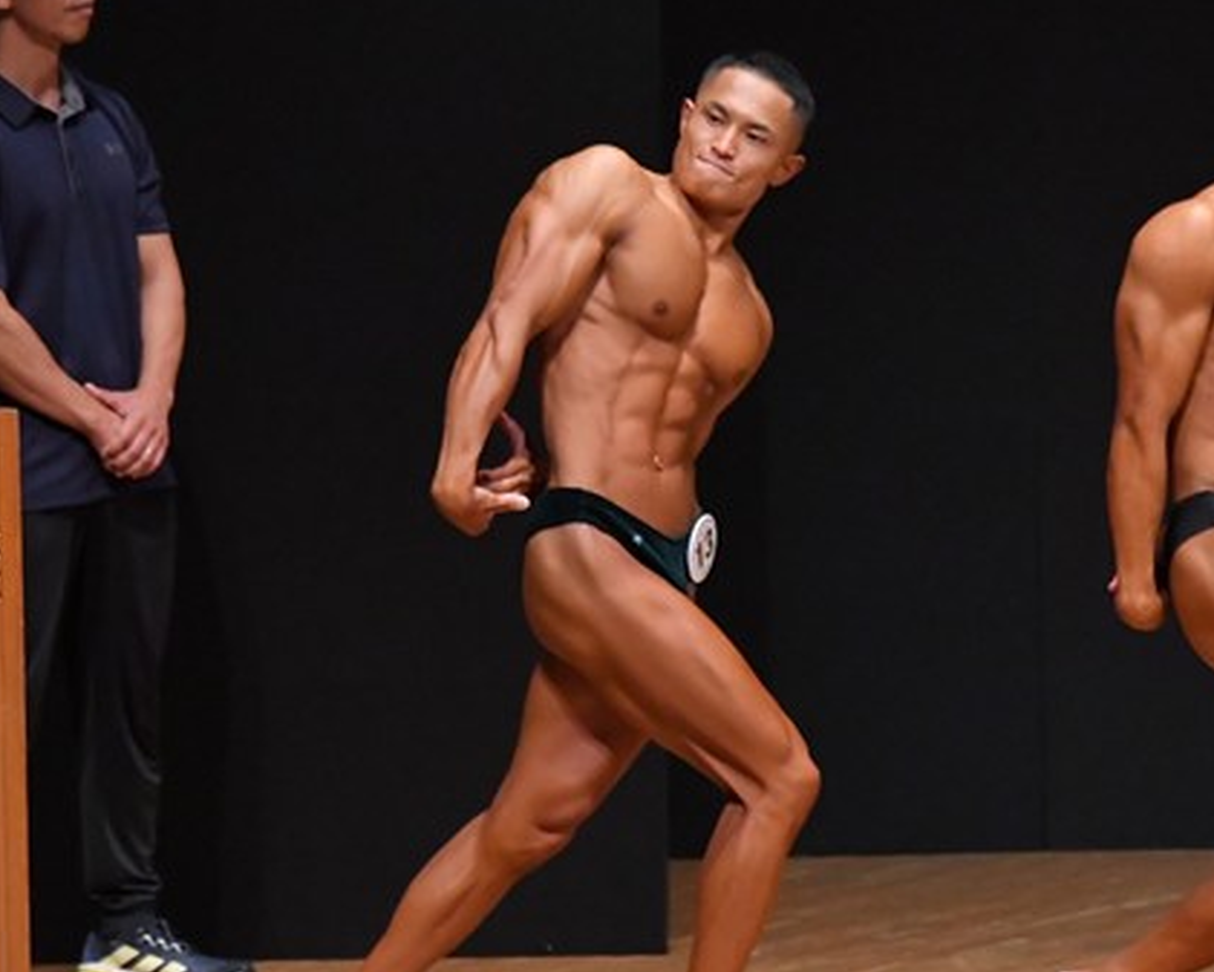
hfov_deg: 3.9
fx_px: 17682
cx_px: 696
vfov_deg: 3.1
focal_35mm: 492
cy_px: 614
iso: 6400
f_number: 5.6
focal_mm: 190
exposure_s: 1/400
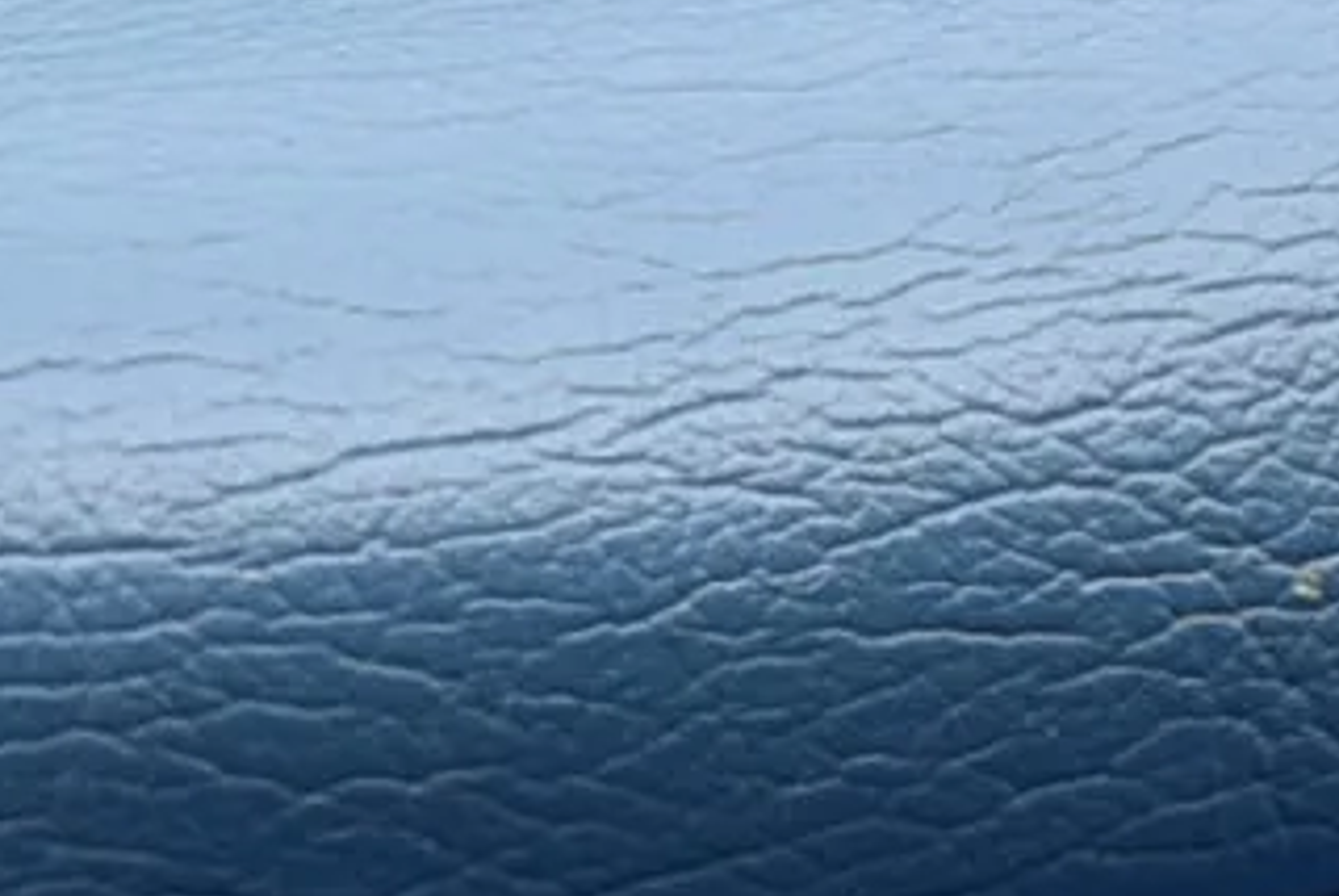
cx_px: -230
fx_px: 10275
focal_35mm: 276
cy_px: 567
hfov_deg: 7.4
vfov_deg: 5.0
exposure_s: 1/320
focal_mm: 23
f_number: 7.1
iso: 200
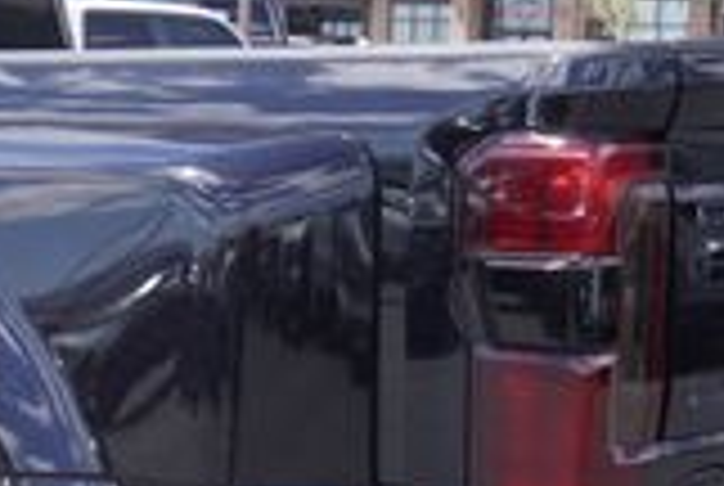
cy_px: 495
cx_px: -18
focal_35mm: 125
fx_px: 2518
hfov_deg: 16.0
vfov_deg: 10.9
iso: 100
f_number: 6.3
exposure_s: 1/160
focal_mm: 21
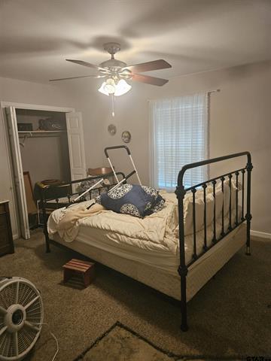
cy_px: 180
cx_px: 136
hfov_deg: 58.9
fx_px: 240
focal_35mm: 23
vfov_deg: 73.9
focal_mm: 5.4
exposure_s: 1/60
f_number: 1.8
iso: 640
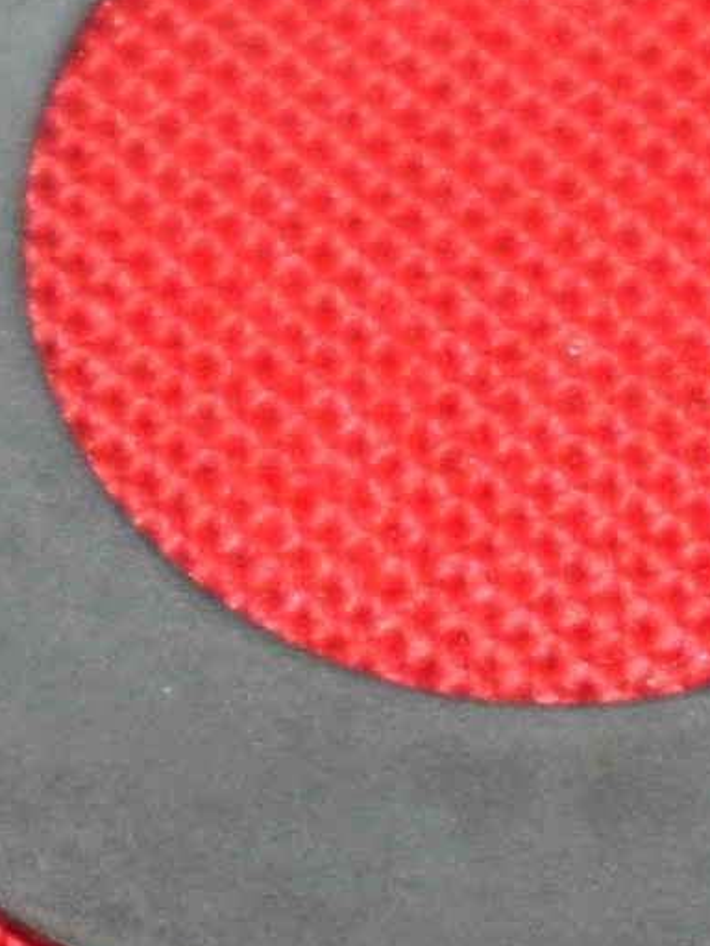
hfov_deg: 2.1
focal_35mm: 697
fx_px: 19067
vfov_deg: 2.8
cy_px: 486
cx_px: 721
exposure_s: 1/125
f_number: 5.6
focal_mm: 55
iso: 1250
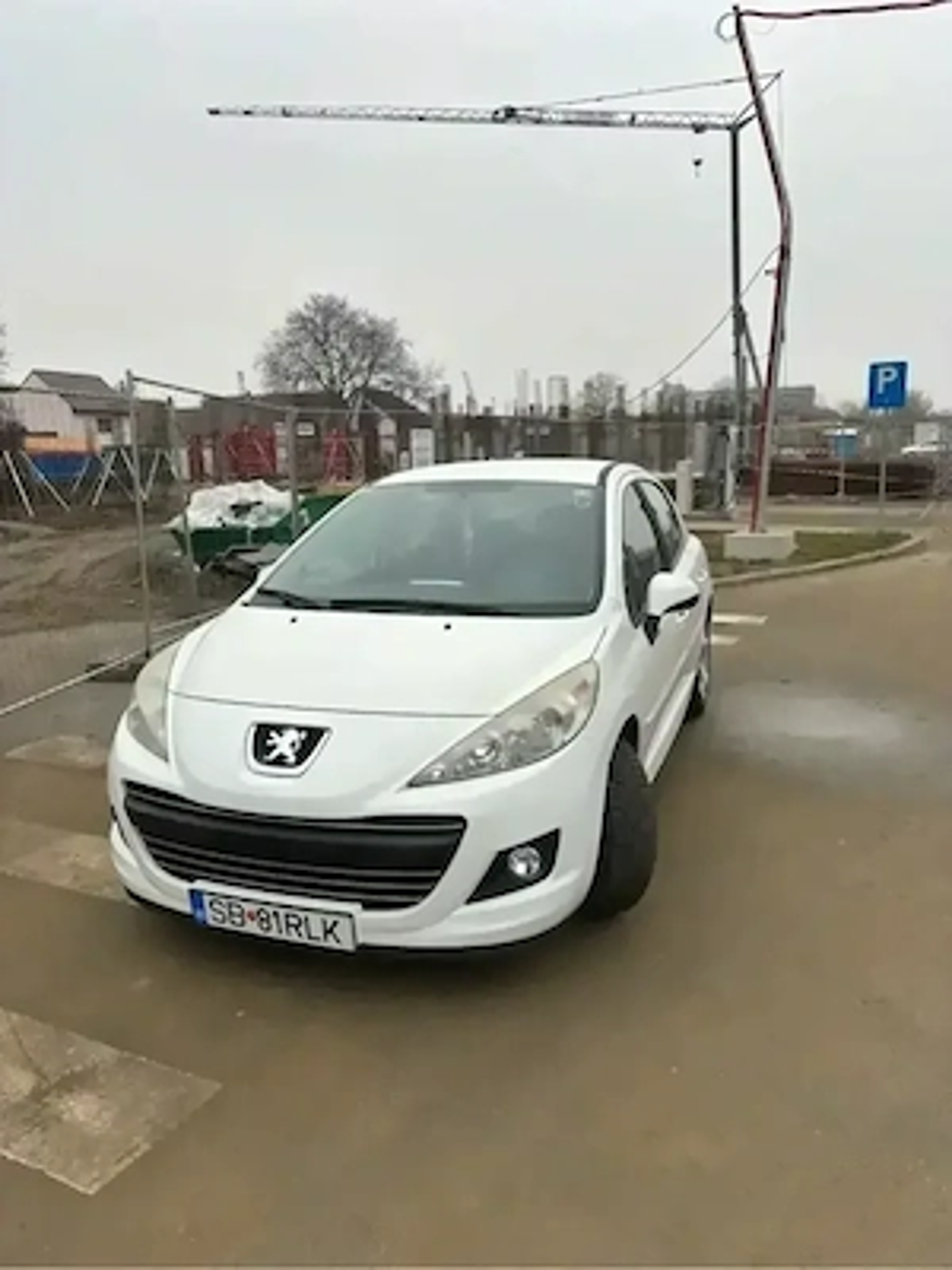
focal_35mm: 26
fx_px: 953
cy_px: 635
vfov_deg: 67.3
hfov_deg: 53.1
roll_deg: +0.4
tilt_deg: -11.5
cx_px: 476
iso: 50
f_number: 1.6
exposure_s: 1/479
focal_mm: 5.96
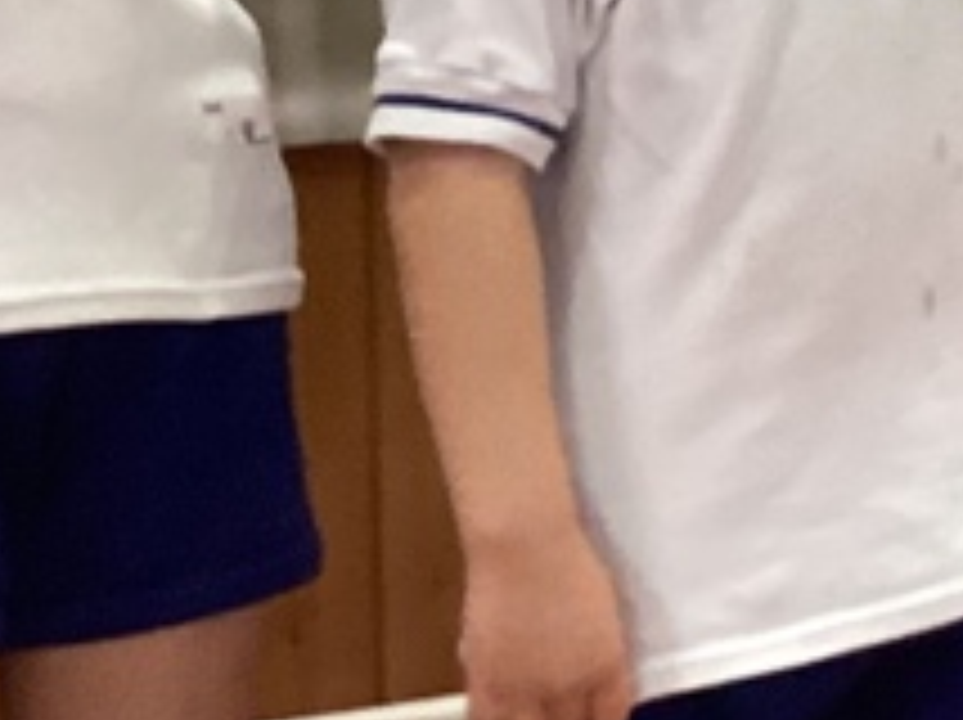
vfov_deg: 10.0
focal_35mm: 145
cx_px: 1858
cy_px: -212
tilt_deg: -0.9
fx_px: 4029
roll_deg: +1.2
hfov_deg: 12.2
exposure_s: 1/50
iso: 250
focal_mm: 3.3
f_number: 2.4
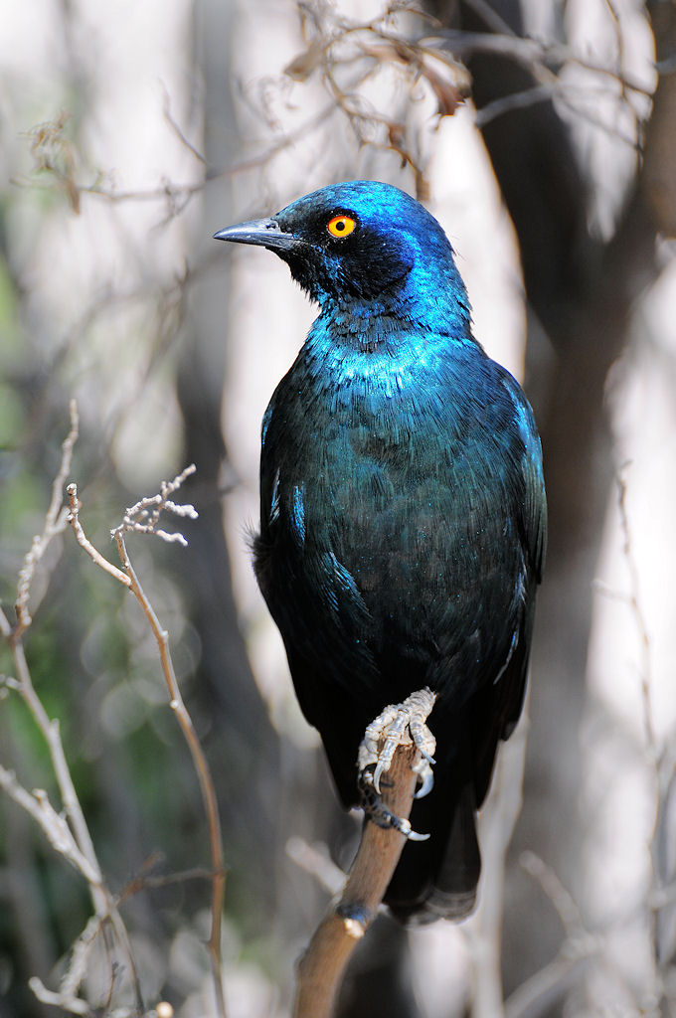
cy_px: 509
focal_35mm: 690
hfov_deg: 2.0
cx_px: 338
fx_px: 19486
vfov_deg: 3.0
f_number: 5.6
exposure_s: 1/320
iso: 200
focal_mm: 460
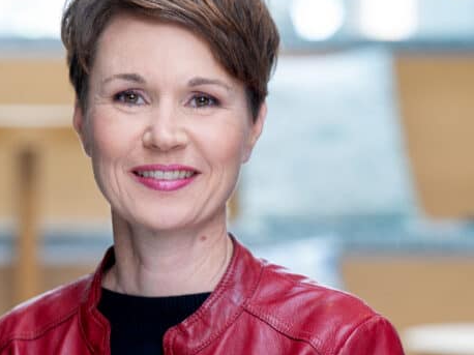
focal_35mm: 258
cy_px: 261
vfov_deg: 5.8
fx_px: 3531
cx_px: 160
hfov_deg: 7.7
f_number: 3.5
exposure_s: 1/160
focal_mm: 120
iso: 320
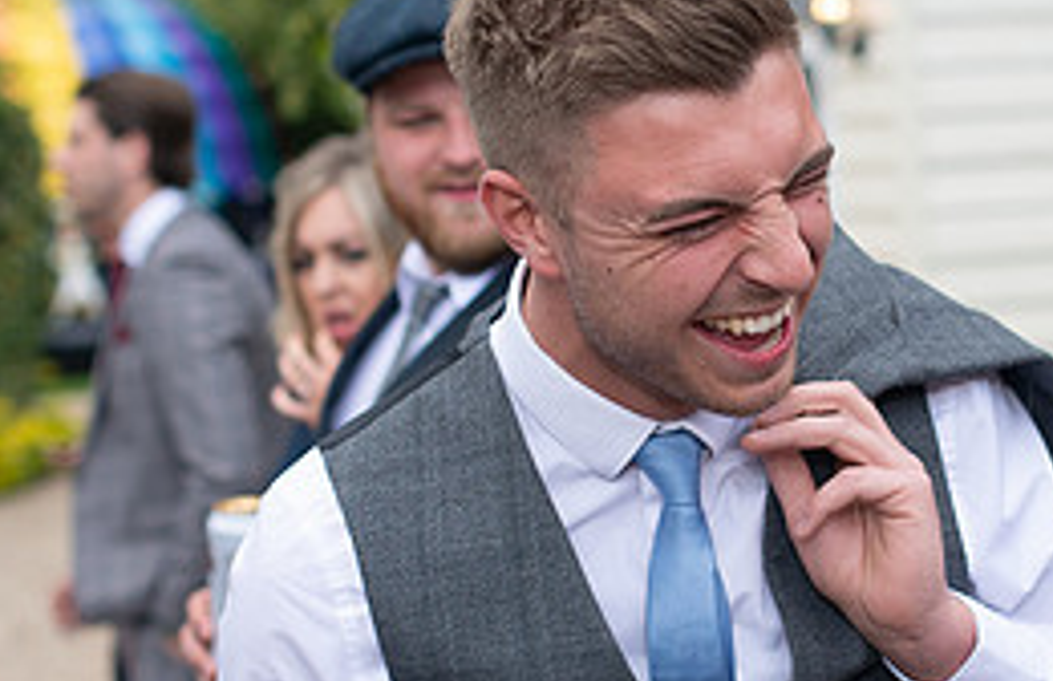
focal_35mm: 105
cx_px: 768
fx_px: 3042
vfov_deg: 12.8
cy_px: 293
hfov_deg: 19.5
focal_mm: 35
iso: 100
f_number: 2.2
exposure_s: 1/800
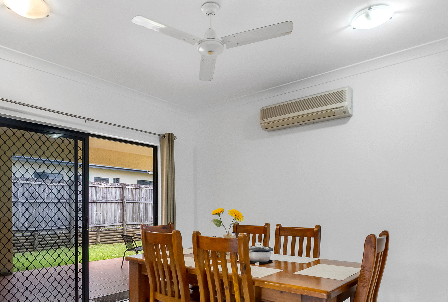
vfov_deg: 51.9
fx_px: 300
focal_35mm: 24
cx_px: 197
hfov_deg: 73.3
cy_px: 213
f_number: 8
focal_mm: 16
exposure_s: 1/80
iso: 2500
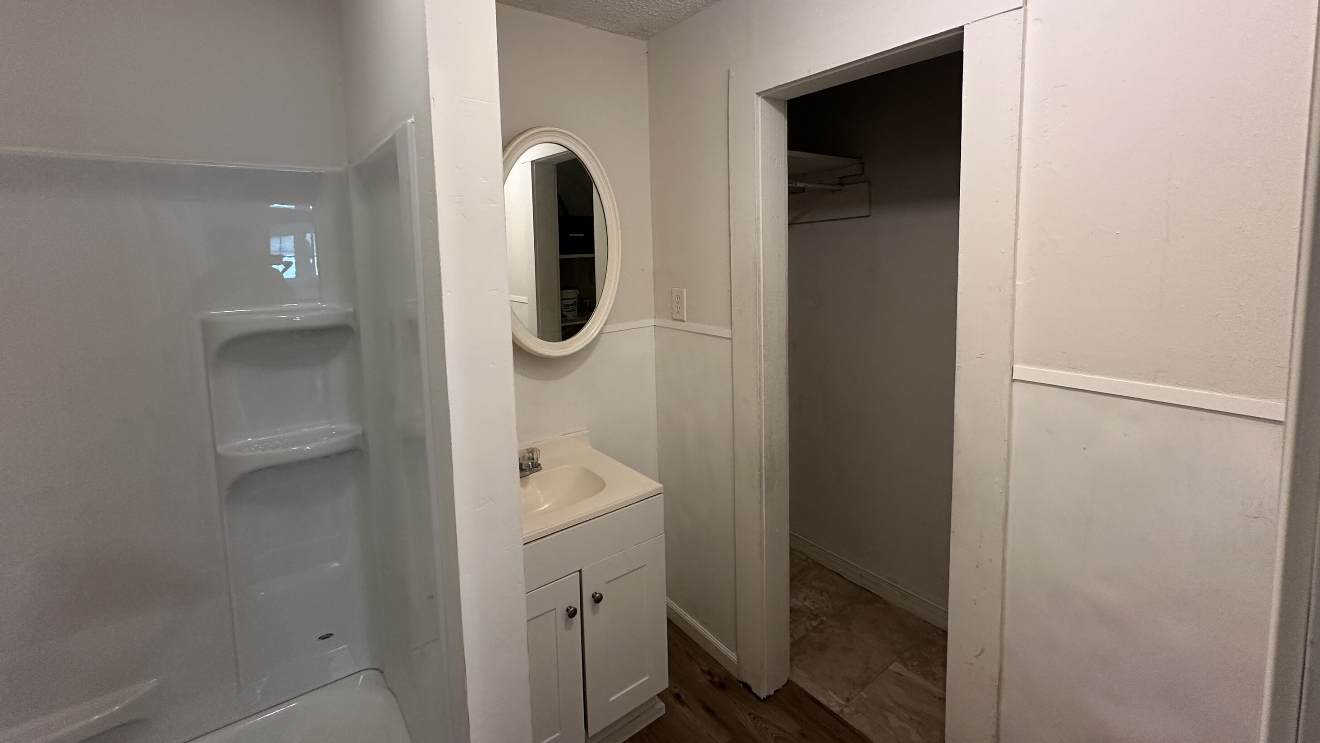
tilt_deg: -4.8
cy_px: 306
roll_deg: +1.0
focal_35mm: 16
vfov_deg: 66.6
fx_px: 560
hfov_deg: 99.4
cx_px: 662
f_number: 2.2
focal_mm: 2.22
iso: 200
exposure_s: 1/60
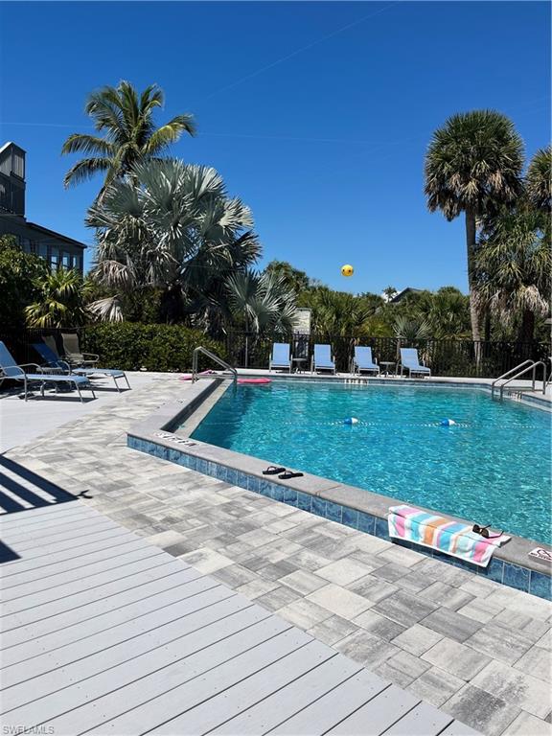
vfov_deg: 67.3
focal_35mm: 26
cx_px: 276
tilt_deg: -1.9
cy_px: 368
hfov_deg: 53.1
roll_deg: +0.6
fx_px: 553
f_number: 1.6
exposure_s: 1/7874
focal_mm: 5.1
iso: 50
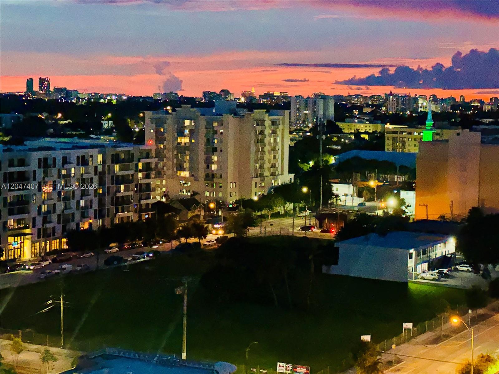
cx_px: 250
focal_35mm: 77
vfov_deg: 19.1
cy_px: 187
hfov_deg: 25.3
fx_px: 1110
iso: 1600
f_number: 2.8
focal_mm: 9
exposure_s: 1/34
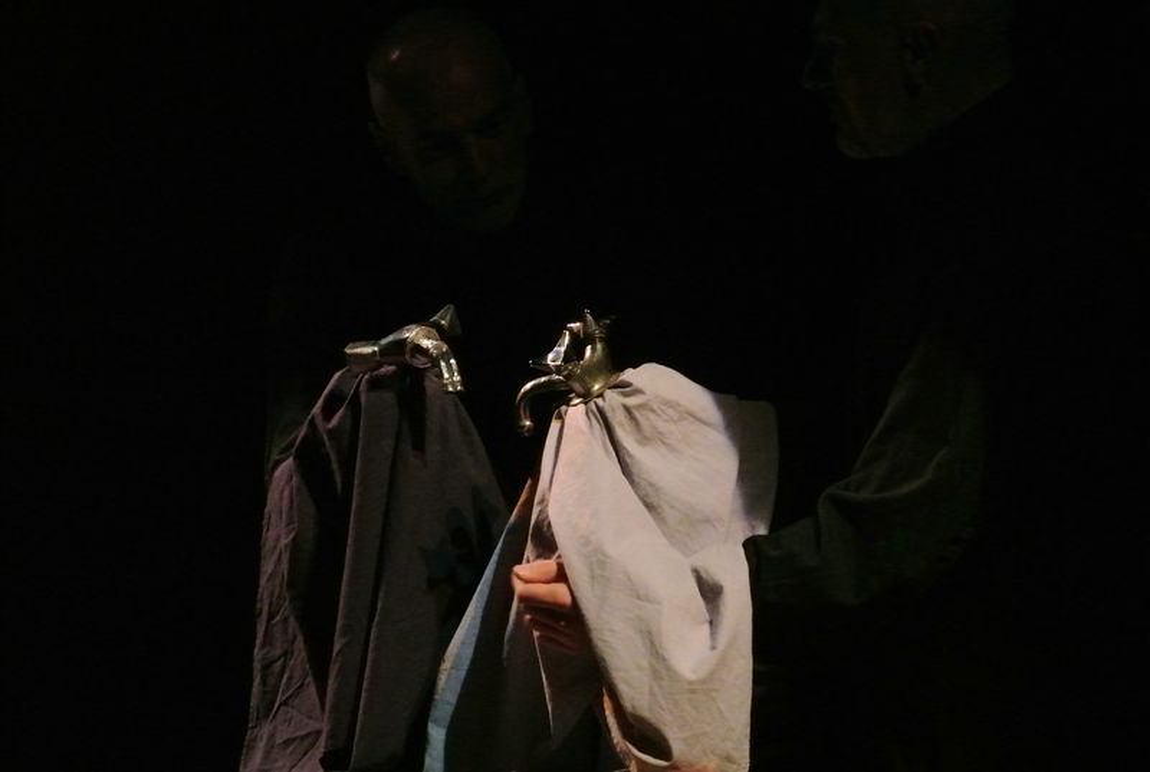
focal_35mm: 179
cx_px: 575
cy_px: 386
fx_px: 5730
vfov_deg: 7.7
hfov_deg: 11.5
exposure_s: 1/40
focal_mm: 66.4
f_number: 5.6
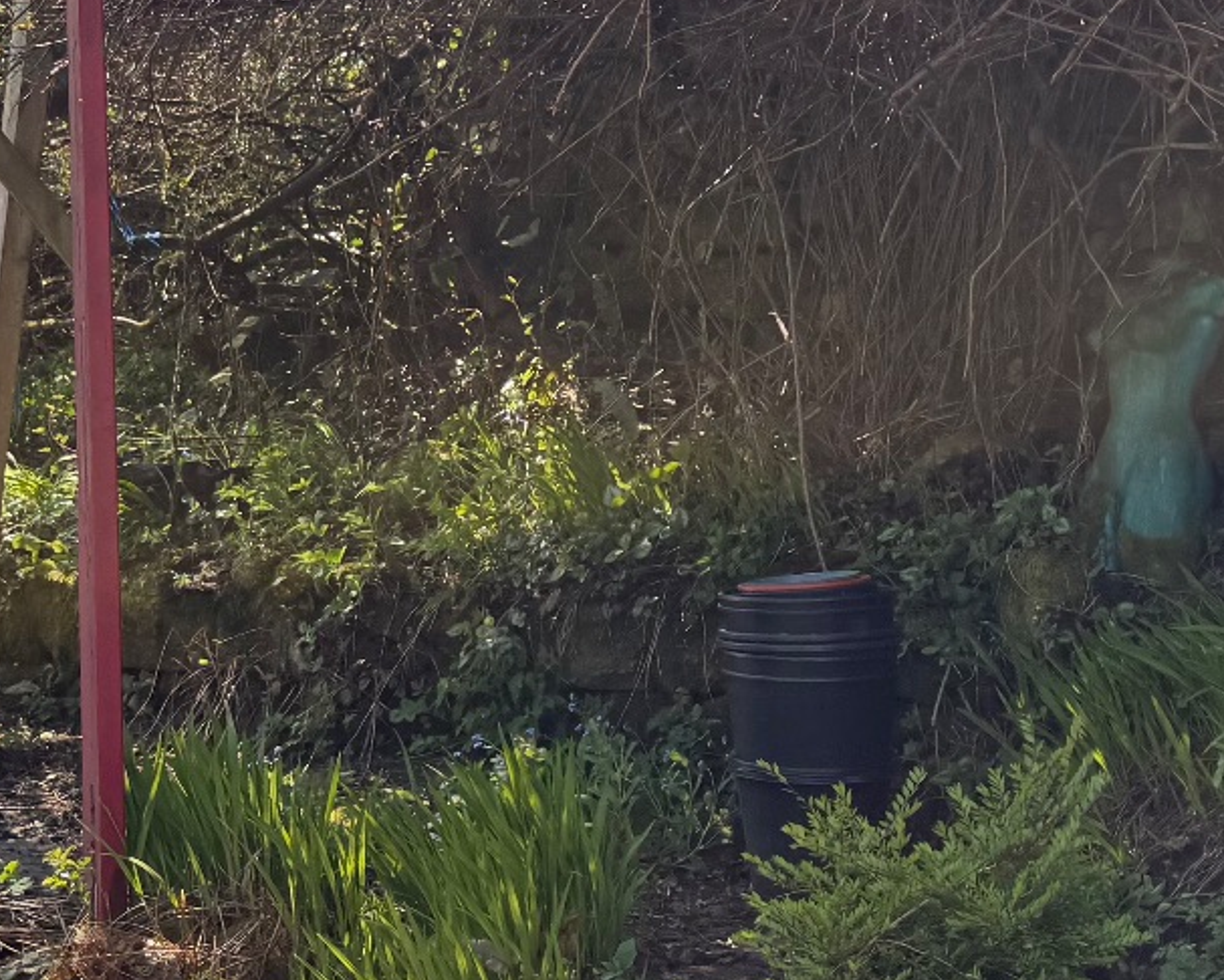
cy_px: 419
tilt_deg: -1.9
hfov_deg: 24.0
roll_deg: -0.3
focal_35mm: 79
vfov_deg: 19.4
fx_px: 2863
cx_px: 365
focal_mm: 6.76
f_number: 1.78
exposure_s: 1/1075
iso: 100
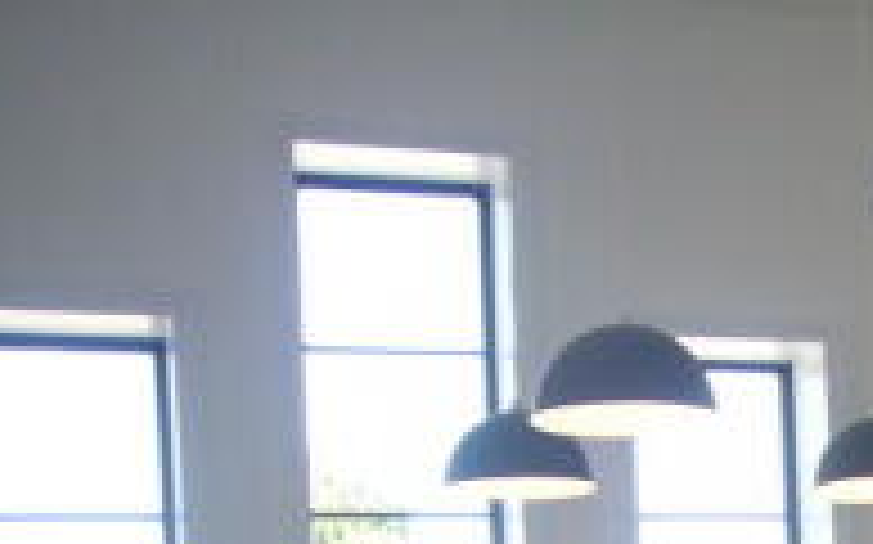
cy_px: 910
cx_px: 1015
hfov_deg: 21.8
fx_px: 2116
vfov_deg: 13.5
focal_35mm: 89
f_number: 2.8
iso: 80
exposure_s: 1/40
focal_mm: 4.6
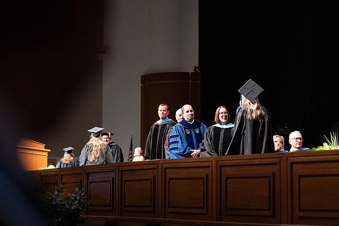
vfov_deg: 12.3
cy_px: 99
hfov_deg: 18.3
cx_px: 176
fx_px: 1050
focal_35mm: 112
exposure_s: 1/250
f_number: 2.8
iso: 5000
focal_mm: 85
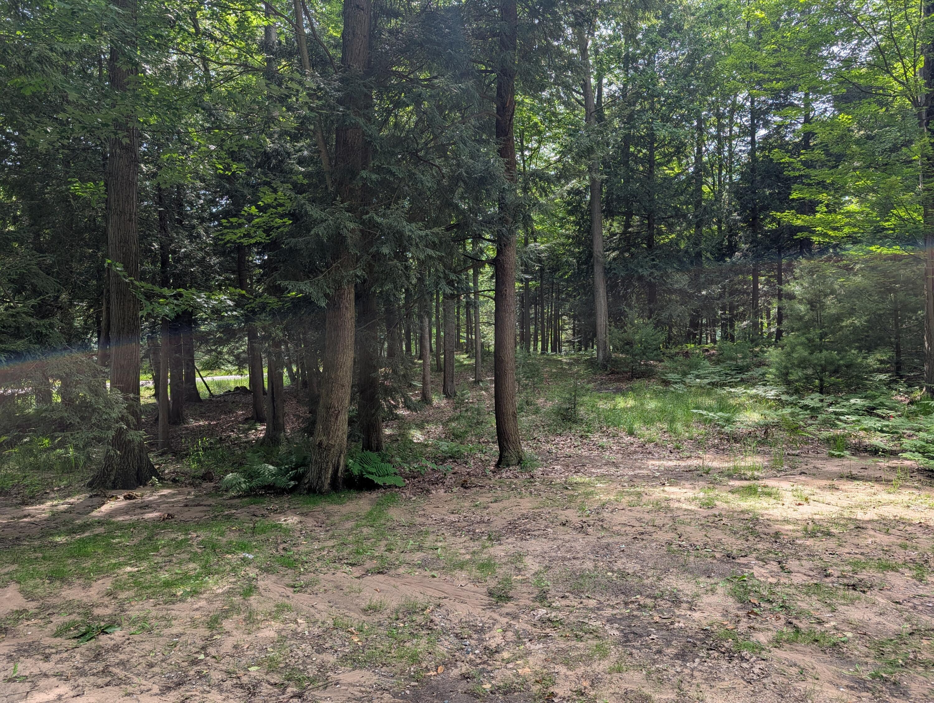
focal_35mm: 24
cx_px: 467
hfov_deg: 71.5
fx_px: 648
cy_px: 352
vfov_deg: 56.9
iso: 19
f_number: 1.68
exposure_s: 1/339
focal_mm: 6.9
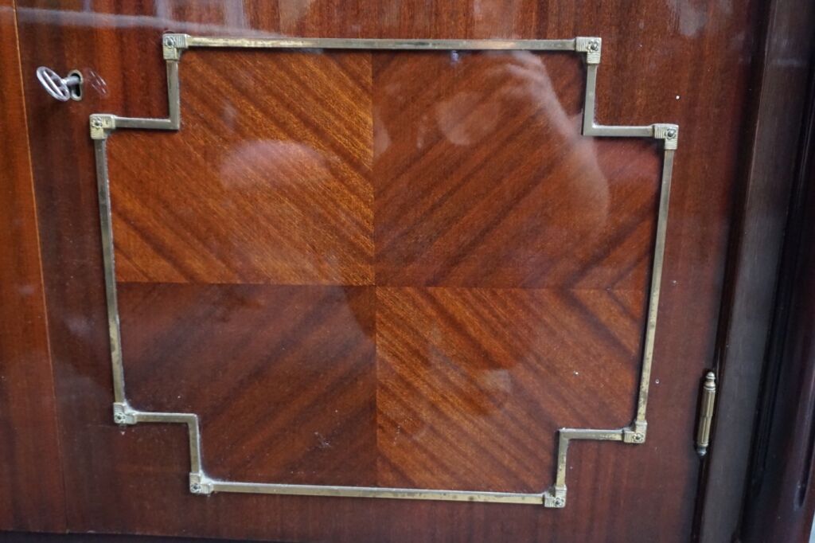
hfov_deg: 59.5
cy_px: 272
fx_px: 713
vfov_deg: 41.7
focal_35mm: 32
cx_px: 408
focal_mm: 21
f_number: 4
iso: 3200
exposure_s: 1/60
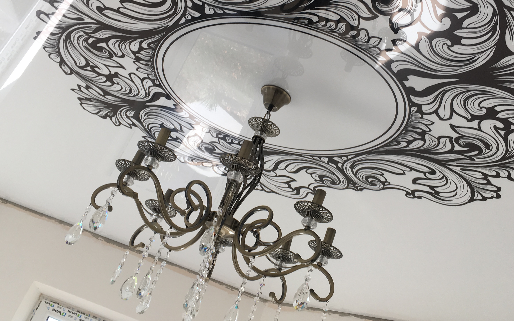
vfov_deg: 30.3
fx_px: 588
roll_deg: -21.3
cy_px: 111
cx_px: 295
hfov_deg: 47.0
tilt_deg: +29.7
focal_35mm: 42
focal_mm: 4.15
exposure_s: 1/186
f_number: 2.2
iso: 25
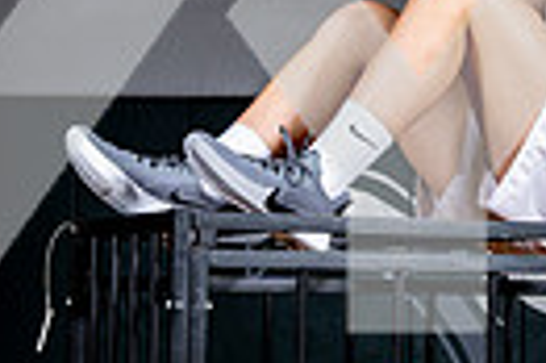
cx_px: 485
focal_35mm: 148
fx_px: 2242
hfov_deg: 13.8
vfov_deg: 9.2
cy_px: 143
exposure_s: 1/125
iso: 250
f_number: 5.6
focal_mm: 30
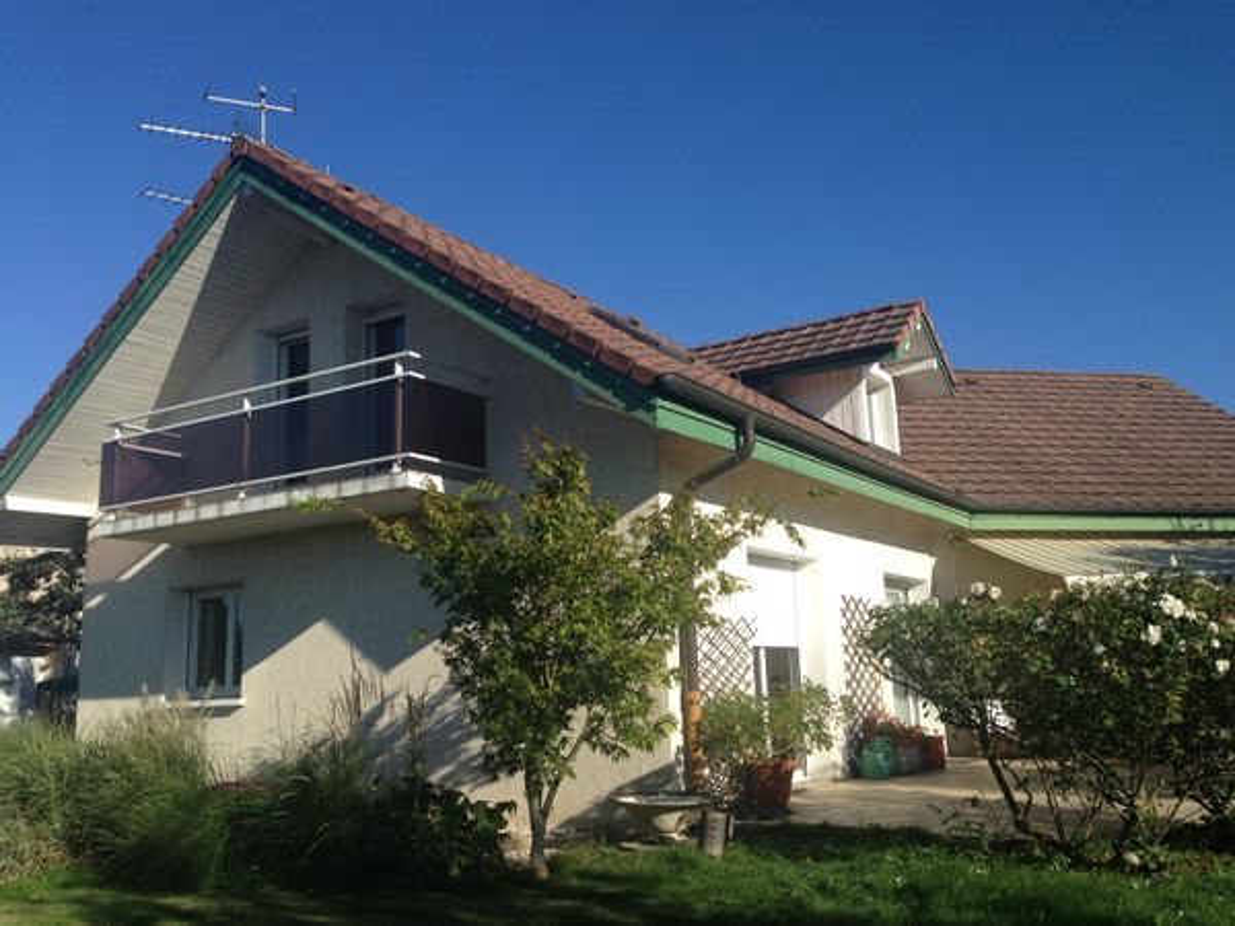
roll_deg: +1.1
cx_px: 618
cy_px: 463
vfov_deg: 42.9
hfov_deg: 55.4
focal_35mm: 33
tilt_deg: +12.8
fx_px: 1177
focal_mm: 4.12
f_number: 2.4
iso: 50
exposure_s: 1/1391
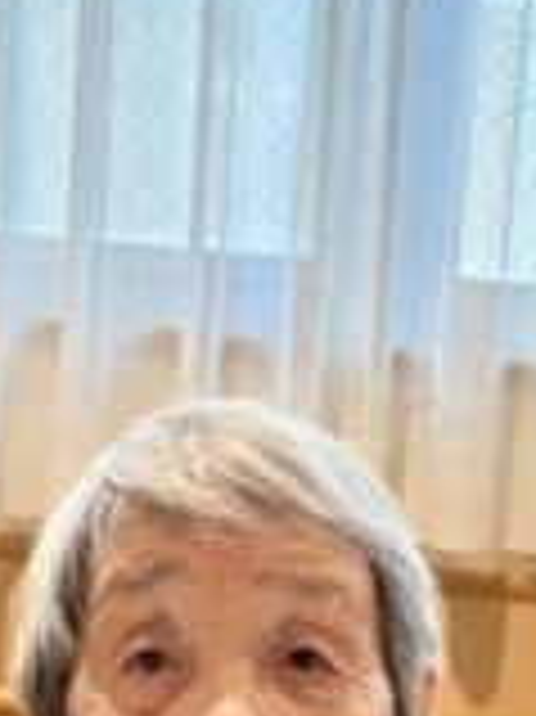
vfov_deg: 17.9
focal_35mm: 98
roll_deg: -5.1
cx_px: 374
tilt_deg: -17.6
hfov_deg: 15.0
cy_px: 1072
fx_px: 2026
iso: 125
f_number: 1.6
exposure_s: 1/60
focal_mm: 5.96
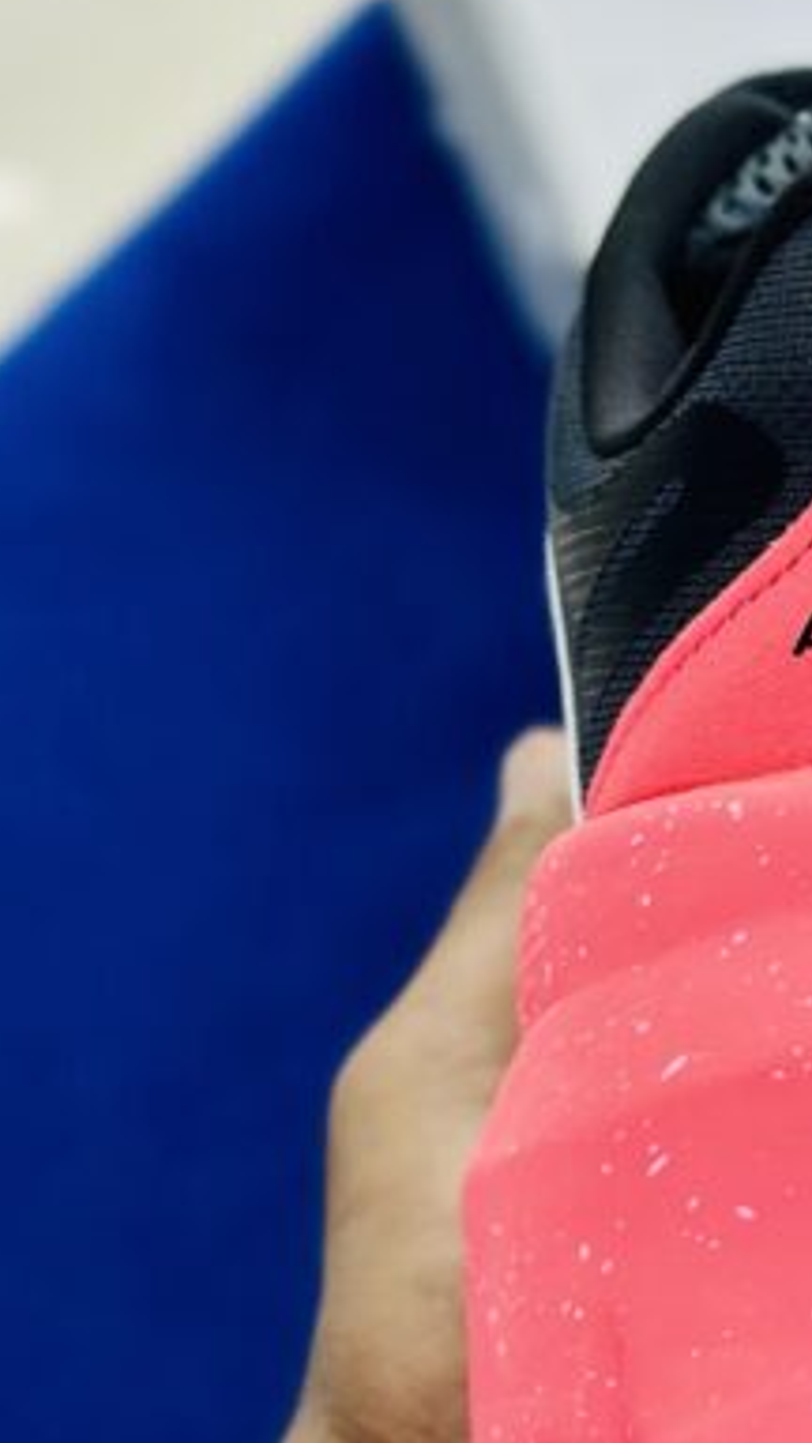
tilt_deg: -60.1
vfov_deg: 16.9
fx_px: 4861
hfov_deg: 9.4
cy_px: 795
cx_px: 985
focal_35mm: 127
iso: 80
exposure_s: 1/100
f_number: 1.78
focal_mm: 6.86
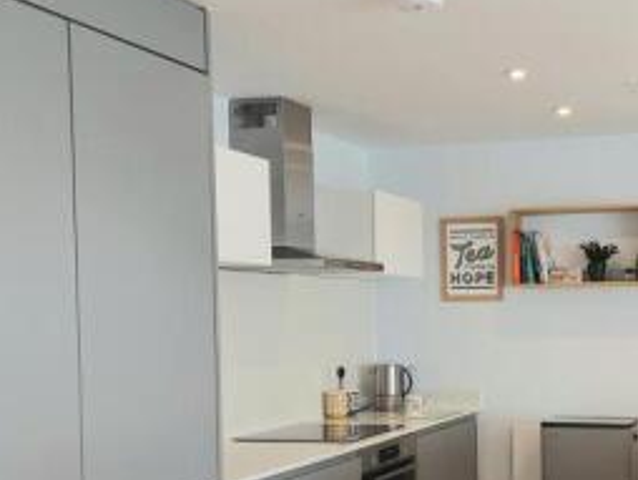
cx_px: 529
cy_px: 361
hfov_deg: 33.7
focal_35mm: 55
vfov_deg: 26.3
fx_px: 1015
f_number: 1.8
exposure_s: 1/50
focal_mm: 5.23
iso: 40
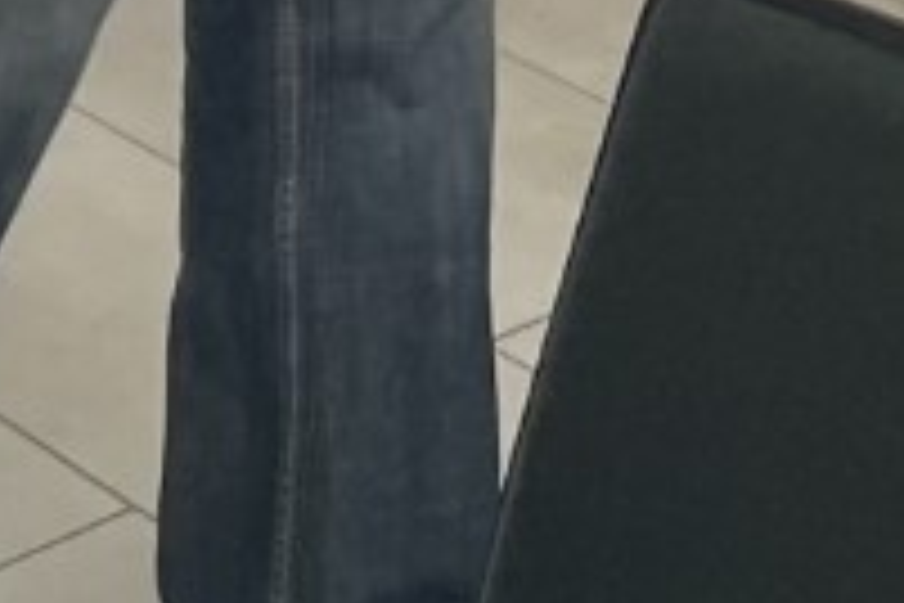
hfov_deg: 10.6
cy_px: -1638
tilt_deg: -6.9
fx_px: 4871
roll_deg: -1.6
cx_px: 378
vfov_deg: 6.1
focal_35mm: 194
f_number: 1.6
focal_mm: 4.2
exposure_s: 1/121
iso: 40
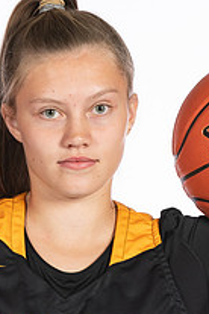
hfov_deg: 2.2
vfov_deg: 3.4
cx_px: 82
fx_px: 5346
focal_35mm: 614
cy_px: 132
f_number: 5.6
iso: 100
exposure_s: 1/100
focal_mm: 125
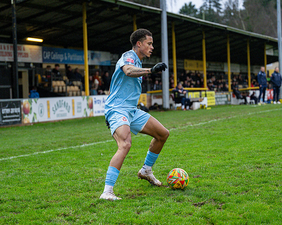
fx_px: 890
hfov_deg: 18.0
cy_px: 120
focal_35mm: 107
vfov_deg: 14.4
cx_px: 150
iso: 2000
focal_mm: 70
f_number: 2.8
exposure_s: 1/1600
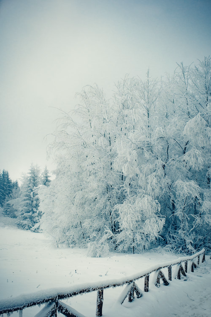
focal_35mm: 50
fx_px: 440
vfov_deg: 39.6
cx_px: 106
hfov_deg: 27.0
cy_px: 158
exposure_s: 1/200
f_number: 4.5
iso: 320
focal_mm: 50
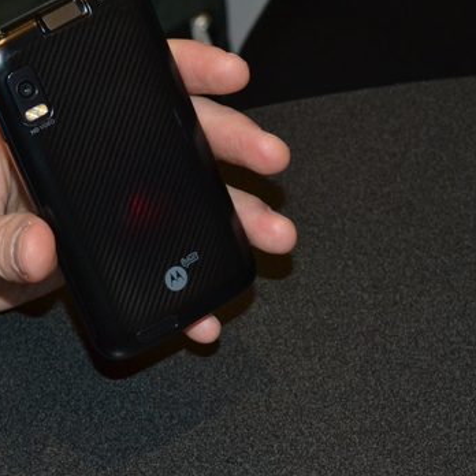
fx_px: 2035
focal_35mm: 131
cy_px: 226
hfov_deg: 13.3
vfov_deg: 13.3
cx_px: 123
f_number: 11
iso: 1600
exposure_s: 1/60
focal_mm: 55
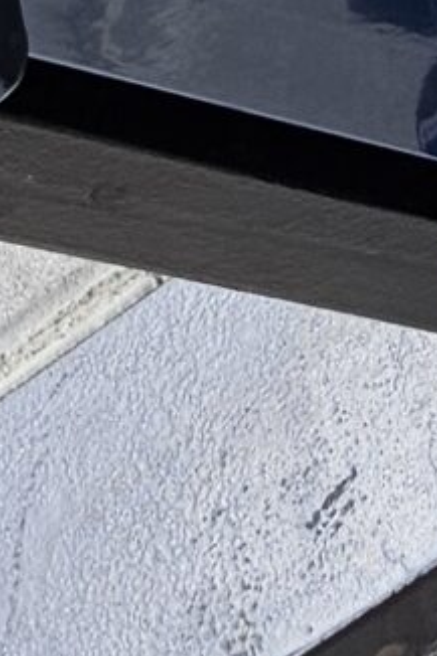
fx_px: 3427
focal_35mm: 188
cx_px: 270
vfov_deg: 8.5
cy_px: -1519
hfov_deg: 7.3
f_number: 1.8
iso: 40
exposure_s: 1/180
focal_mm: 5.4
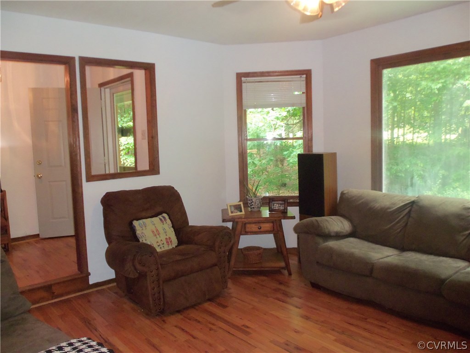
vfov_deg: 48.2
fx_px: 394
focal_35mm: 29
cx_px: 235
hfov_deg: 61.7
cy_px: 176
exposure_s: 1/30
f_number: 3.4
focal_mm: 5.2
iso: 200
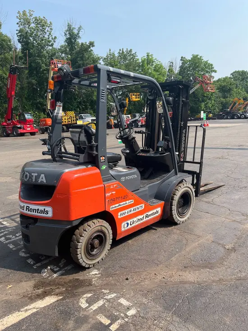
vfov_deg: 67.3
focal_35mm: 26
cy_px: 166
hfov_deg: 53.1
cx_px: 124
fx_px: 248
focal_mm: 5.1
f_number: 1.6
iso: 50
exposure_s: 1/1957
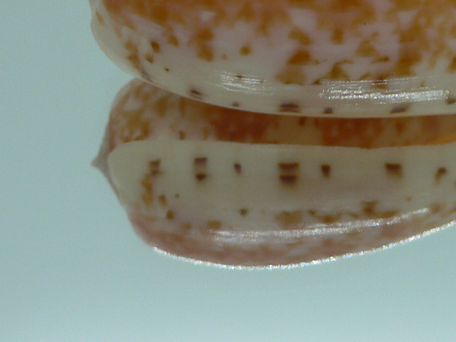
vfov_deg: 19.3
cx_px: 338
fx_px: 975
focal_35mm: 74
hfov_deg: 26.0
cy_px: 3
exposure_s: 1/60
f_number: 2.8
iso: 80
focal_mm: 4.6
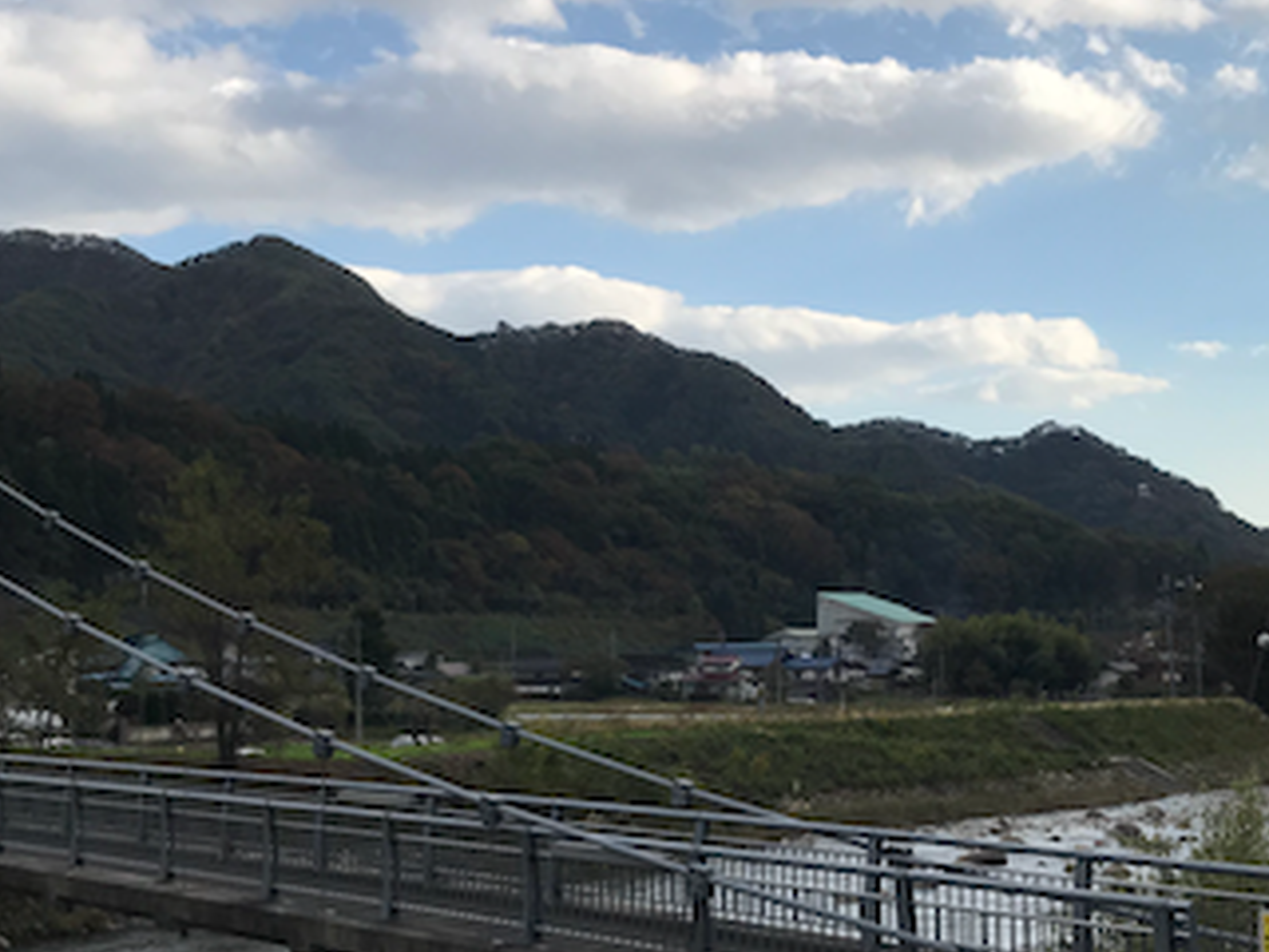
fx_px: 2053
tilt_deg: +4.7
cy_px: 524
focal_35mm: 56
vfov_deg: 26.1
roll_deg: +0.3
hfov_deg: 34.3
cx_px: 631
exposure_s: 1/1709
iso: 20
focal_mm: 3.99
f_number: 1.8
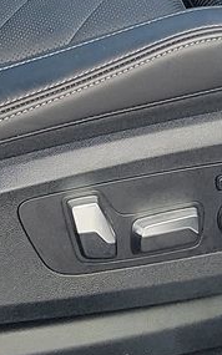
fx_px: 1385
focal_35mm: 143
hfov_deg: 9.1
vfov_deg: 13.3
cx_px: -26
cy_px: -260
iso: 87
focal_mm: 6.7
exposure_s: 1/119
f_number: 1.8
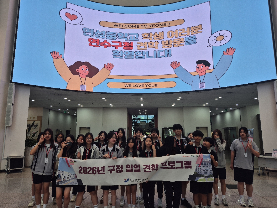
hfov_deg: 73.9
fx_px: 184
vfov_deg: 58.9
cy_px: 104
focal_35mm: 23
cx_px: 138
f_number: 1.8
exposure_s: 1/202
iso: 25
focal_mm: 5.4
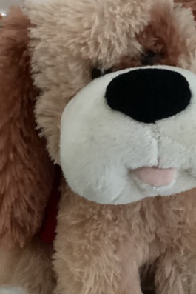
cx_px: 133
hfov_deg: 20.9
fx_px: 530
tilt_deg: -41.8
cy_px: 161
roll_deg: -6.2
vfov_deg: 30.9
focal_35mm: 65
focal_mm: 3.3
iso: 800
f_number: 2.4
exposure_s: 1/17
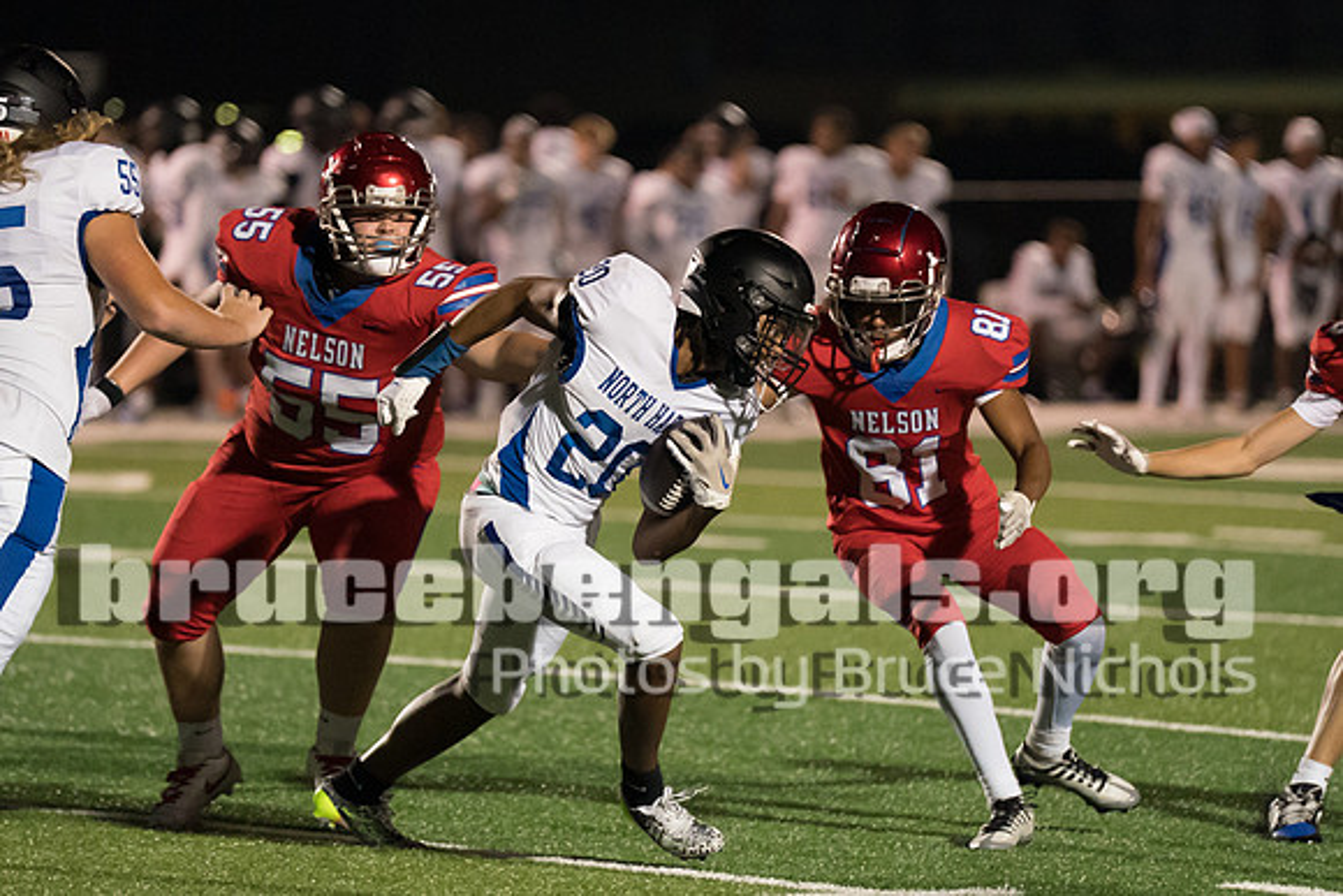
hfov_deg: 6.7
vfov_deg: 4.4
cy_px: 383
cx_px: 687
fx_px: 11547
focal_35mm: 309
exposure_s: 1/1250
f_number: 2.8
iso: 8000
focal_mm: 200
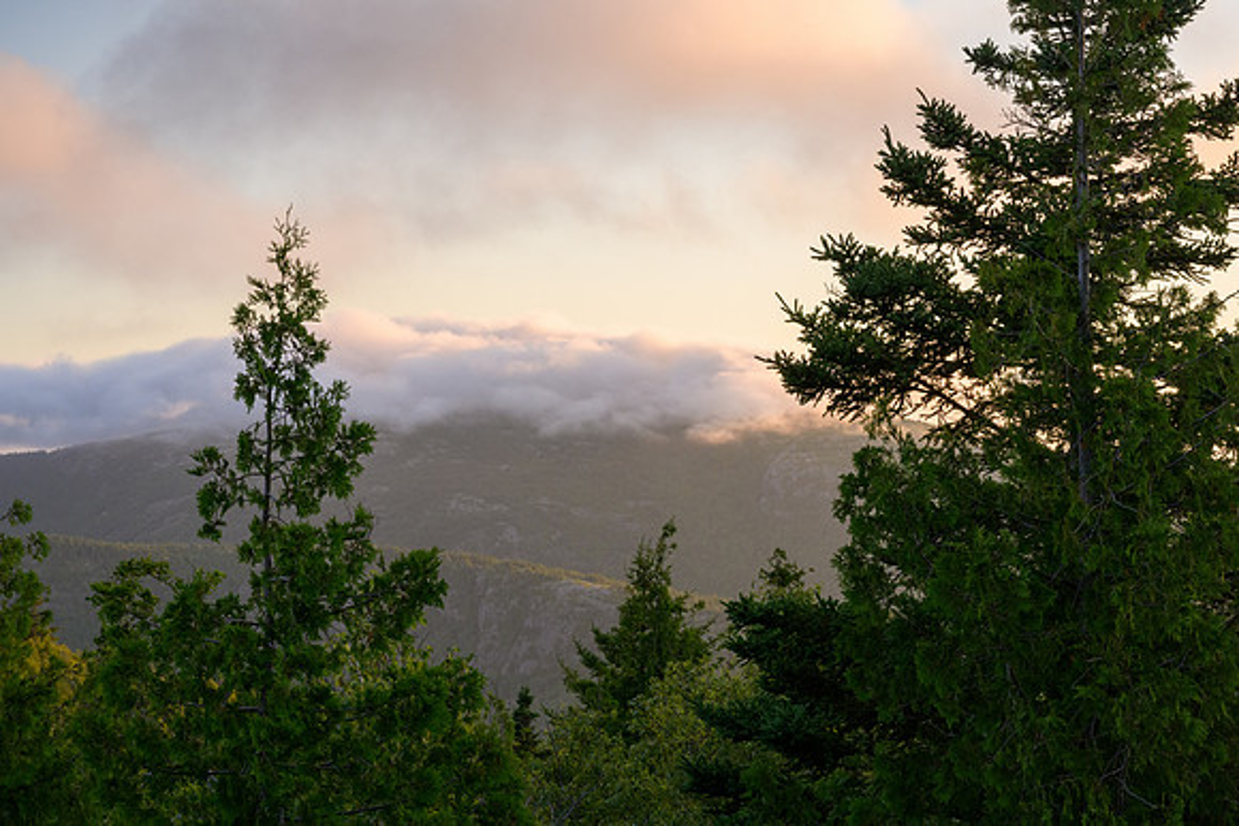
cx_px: 620
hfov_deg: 27.3
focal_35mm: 74
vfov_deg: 18.4
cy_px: 413
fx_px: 2547
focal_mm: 74
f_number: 14
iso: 1250
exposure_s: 1/100
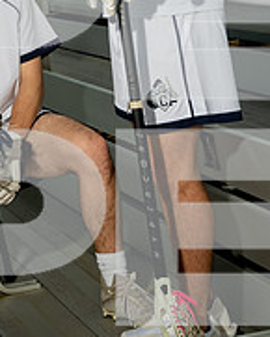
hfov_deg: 12.2
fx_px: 1198
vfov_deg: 15.7
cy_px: 3
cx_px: -138
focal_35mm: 120
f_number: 8
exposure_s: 1/250
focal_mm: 40
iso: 250
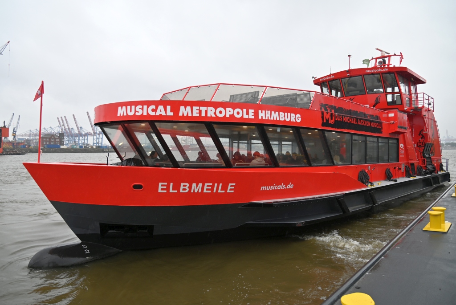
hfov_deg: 73.7
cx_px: 228
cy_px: 152
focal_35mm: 24
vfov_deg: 53.2
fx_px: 304
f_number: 4
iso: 220
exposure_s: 1/250
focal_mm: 24
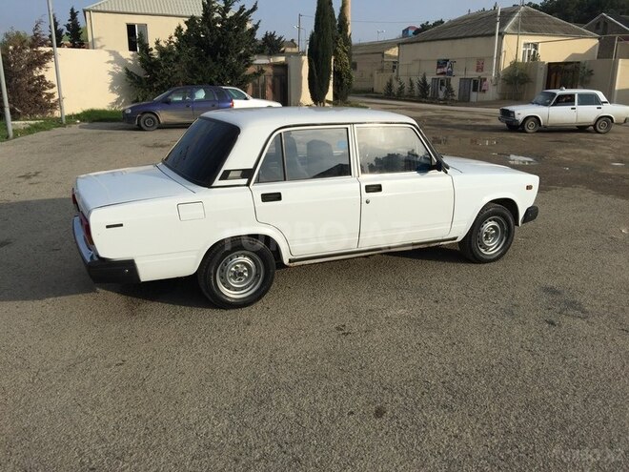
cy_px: 236
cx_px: 314
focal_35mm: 29
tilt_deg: -15.4
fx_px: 527
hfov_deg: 61.7
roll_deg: -2.1
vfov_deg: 48.2
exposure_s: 1/3597
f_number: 2.2
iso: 32
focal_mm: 4.15
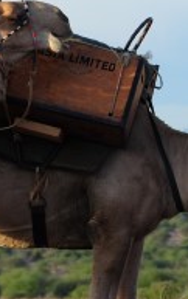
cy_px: 235
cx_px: 543
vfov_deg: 3.0
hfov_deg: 1.9
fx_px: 5750
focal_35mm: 703
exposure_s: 1/250
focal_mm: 185
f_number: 8
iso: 400
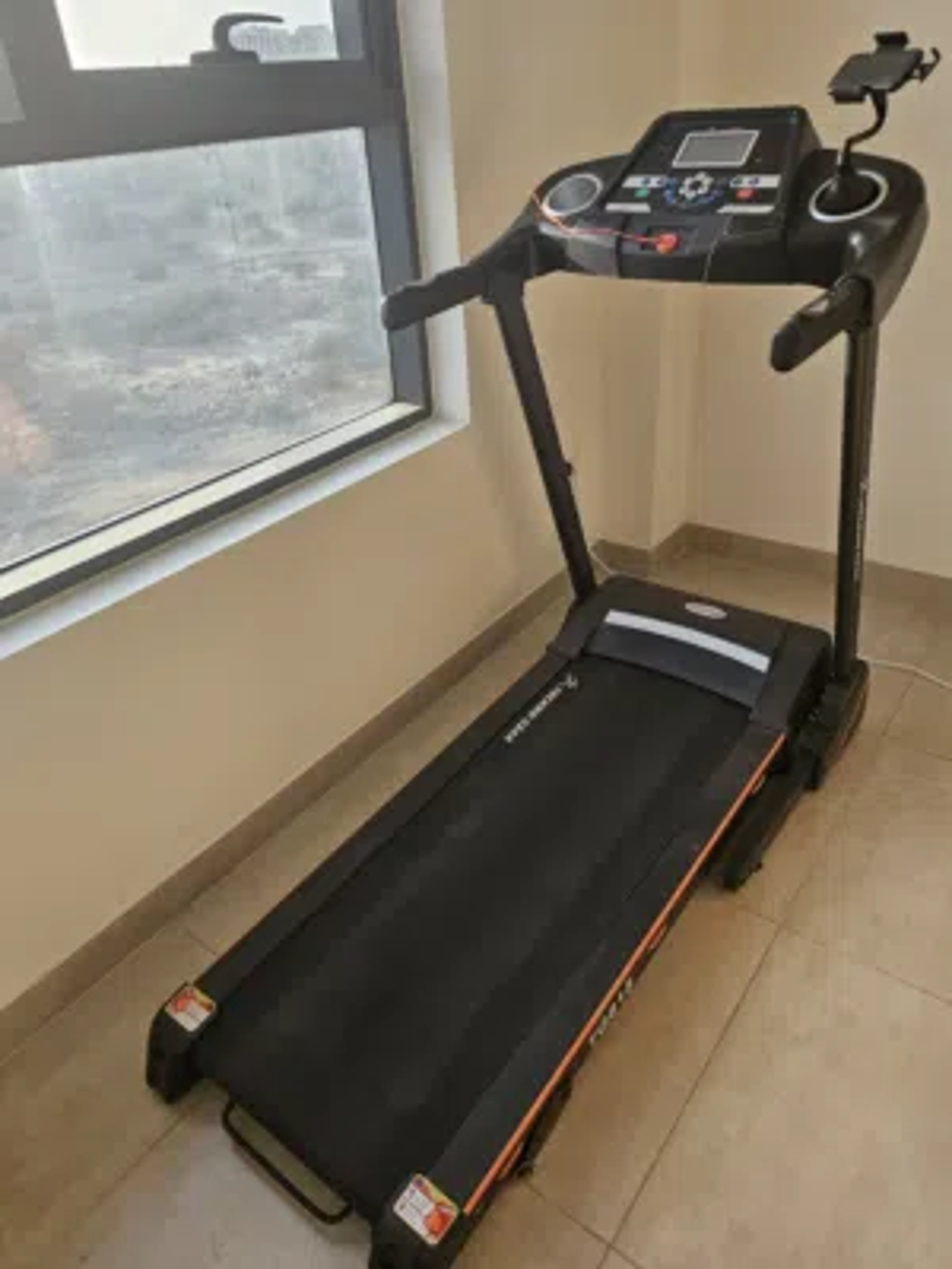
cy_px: 634
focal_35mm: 23
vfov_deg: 73.9
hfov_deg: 58.9
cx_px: 476
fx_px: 843
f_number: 1.7
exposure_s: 1/180
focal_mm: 6.3
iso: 125
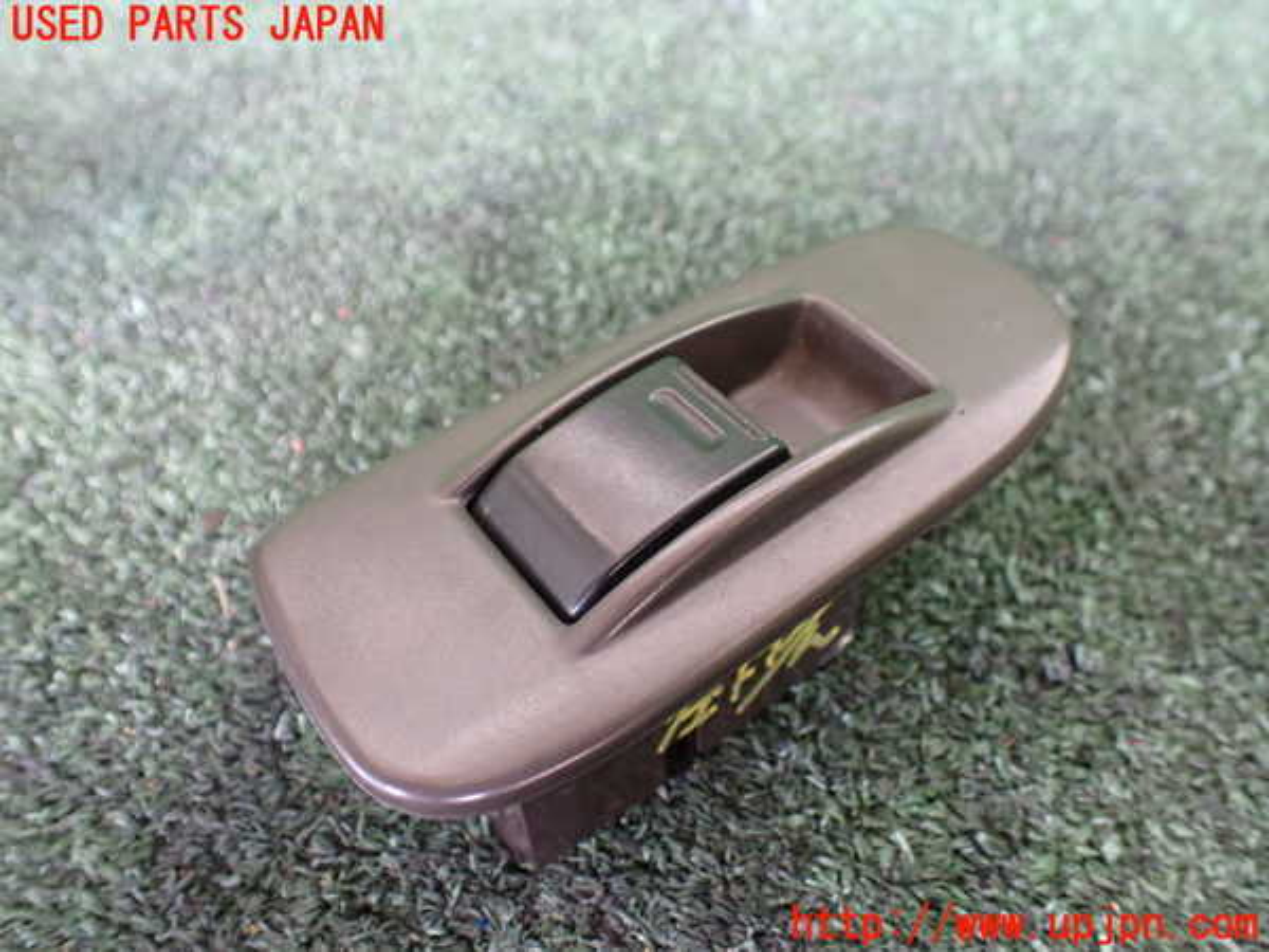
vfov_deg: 46.8
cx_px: 634
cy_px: 476
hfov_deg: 60.0
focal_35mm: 30
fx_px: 1100
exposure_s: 1/60
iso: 800
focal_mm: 5.4
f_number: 2.3
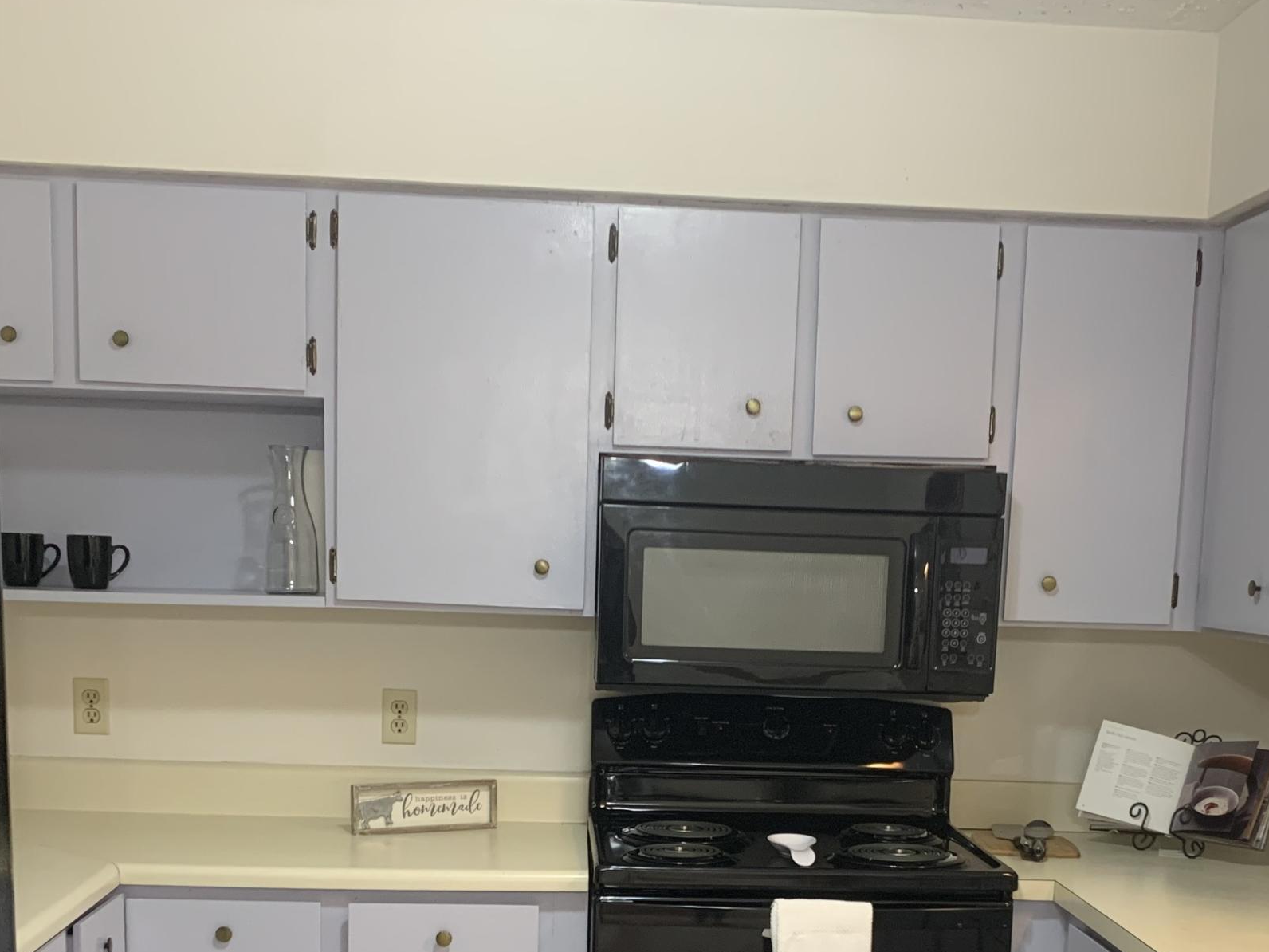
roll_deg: -1.5
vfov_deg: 28.6
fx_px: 1796
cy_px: 840
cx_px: 721
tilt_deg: -9.2
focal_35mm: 49
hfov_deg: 38.8
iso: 200
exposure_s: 1/60
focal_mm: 4.25
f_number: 1.8
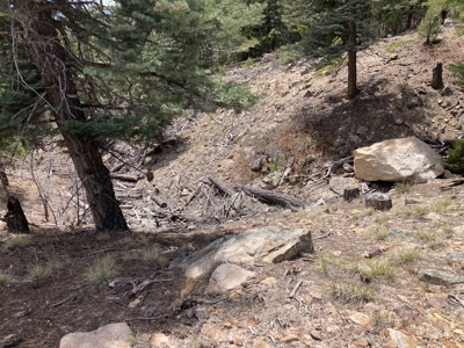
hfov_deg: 63.4
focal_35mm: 28
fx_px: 375
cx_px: 232
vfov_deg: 49.7
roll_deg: -1.6
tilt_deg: -24.4
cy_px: 174
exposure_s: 1/1033
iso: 20
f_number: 1.8
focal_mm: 3.99
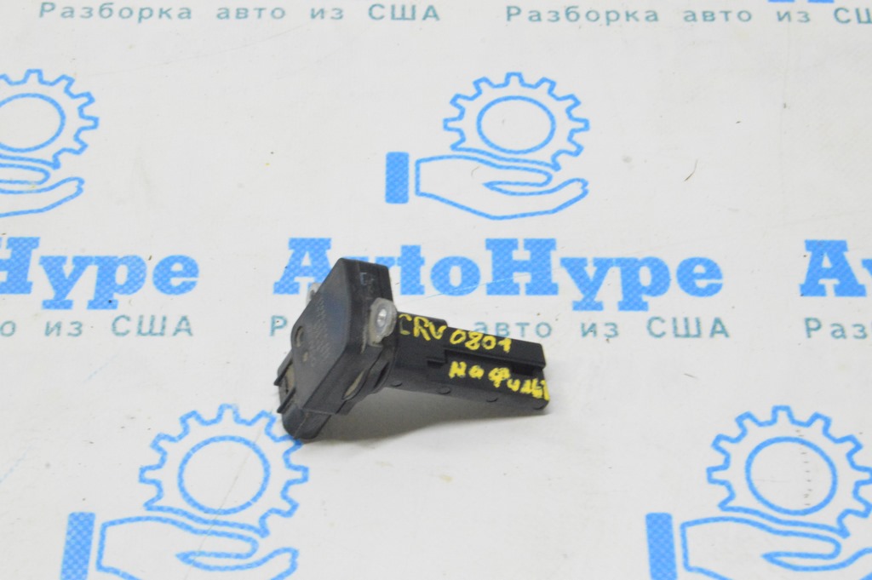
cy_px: 290
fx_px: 1815
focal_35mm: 75
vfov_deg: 18.2
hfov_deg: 27.0
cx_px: 436
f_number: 20
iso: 6400
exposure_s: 1/15
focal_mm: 50
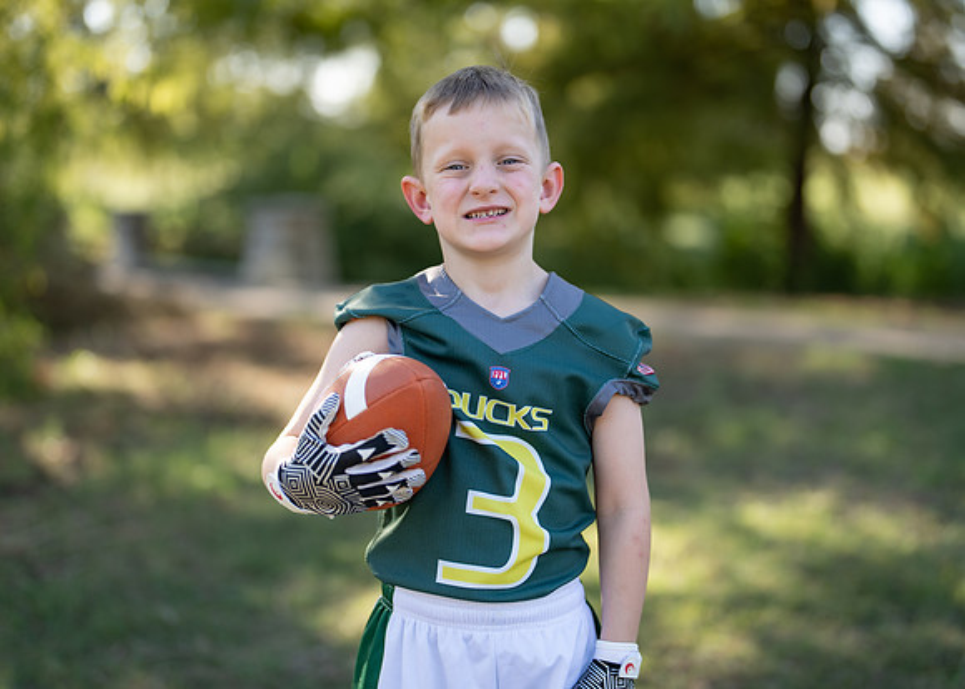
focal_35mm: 58
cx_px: 489
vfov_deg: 24.5
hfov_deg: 33.9
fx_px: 1585
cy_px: 341
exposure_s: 1/1250
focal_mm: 50
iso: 100
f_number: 1.2
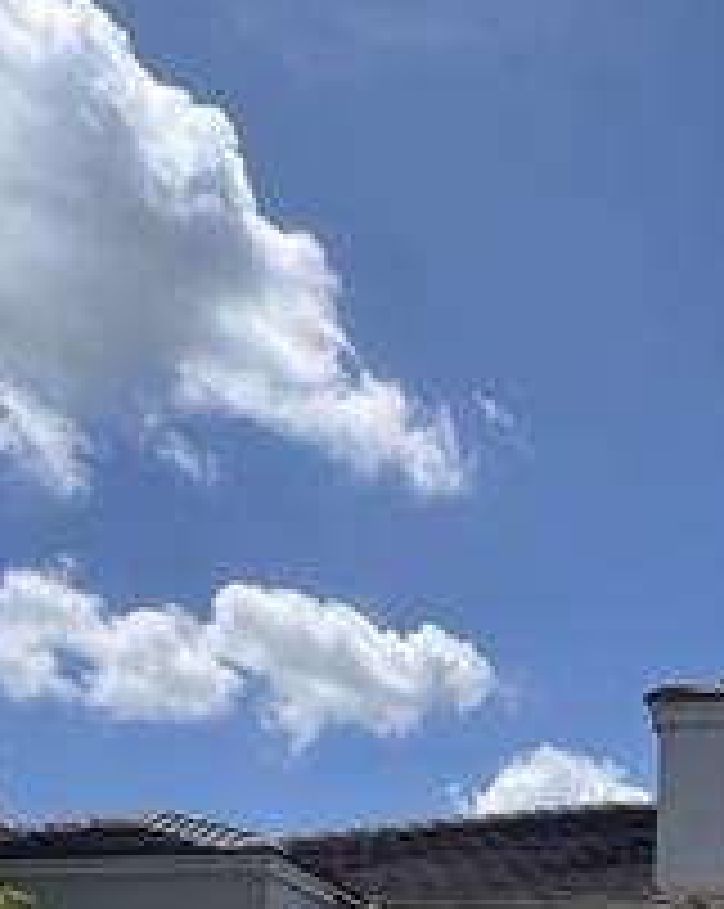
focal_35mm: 52
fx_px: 1396
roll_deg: -0.6
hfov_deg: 27.5
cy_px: 1134
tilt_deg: +4.4
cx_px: 715
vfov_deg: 29.9
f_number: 2.2
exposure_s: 1/2273
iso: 50
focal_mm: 2.22
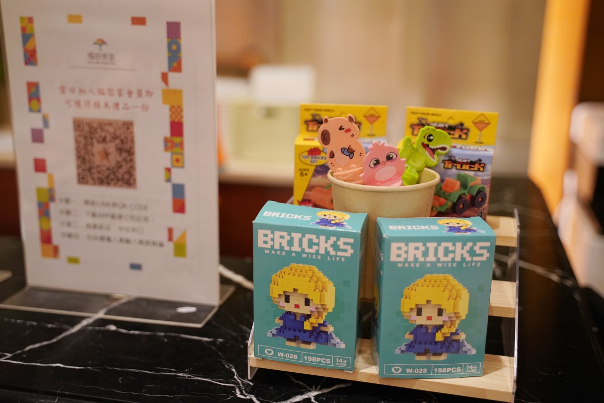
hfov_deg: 47.4
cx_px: 302
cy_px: 202
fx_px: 688
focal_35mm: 41
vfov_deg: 32.6
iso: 2000
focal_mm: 41
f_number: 2.8
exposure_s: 1/160
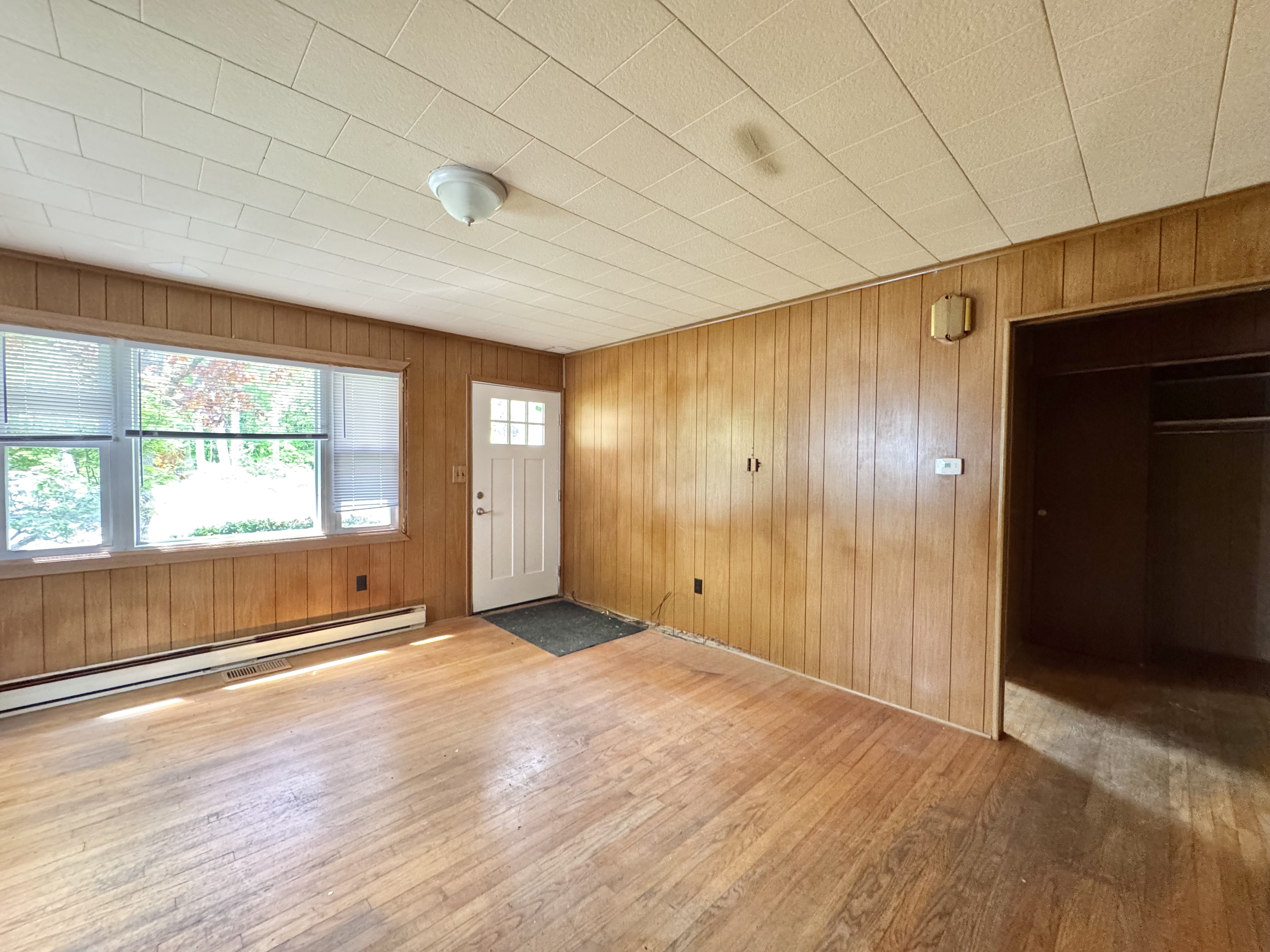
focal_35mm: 14
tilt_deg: -2.3
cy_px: 476
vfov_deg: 85.7
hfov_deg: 102.1
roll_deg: -0.5
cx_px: 635
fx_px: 514
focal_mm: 2.22
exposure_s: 1/60
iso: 640
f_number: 2.2
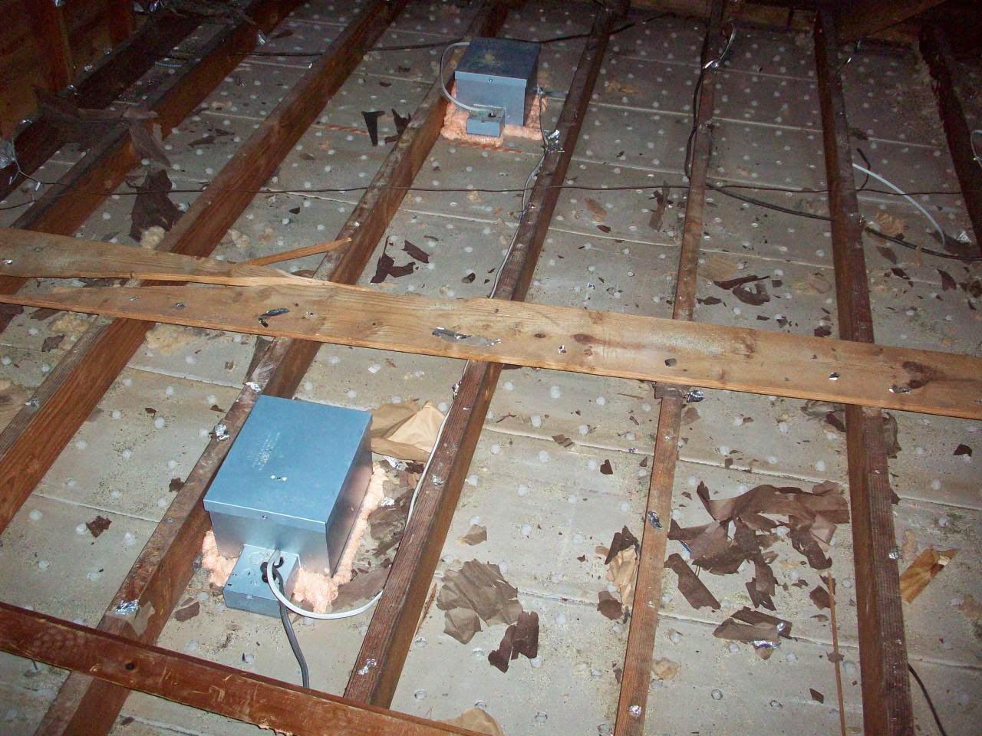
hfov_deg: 50.1
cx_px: 491
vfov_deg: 38.7
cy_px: 368
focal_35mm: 37
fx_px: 1050
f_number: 2.8
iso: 200
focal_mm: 6.2
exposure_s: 1/64
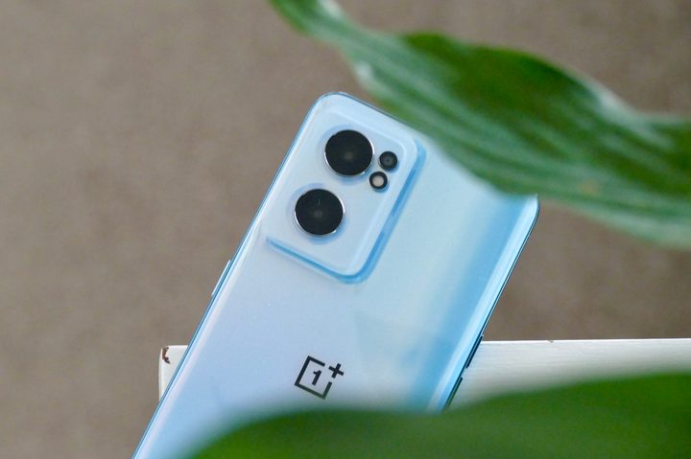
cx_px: 346
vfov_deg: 8.9
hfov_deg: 13.3
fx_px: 2954
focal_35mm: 154
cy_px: 230
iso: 1600
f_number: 4.5
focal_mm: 56.08
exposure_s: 1/25
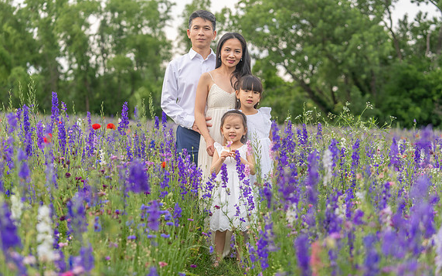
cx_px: 219
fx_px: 891
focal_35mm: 74
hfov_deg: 27.9
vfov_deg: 17.6
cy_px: 148
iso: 400
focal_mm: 70
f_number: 3.2
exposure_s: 1/1000
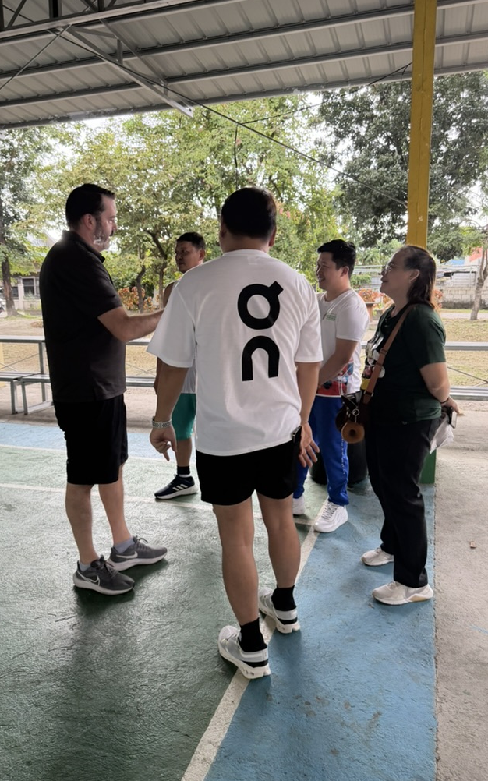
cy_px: 396
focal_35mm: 26
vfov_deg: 70.4
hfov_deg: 47.6
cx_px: 229
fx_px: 553
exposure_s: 1/167
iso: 200
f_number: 1.78
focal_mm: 6.76
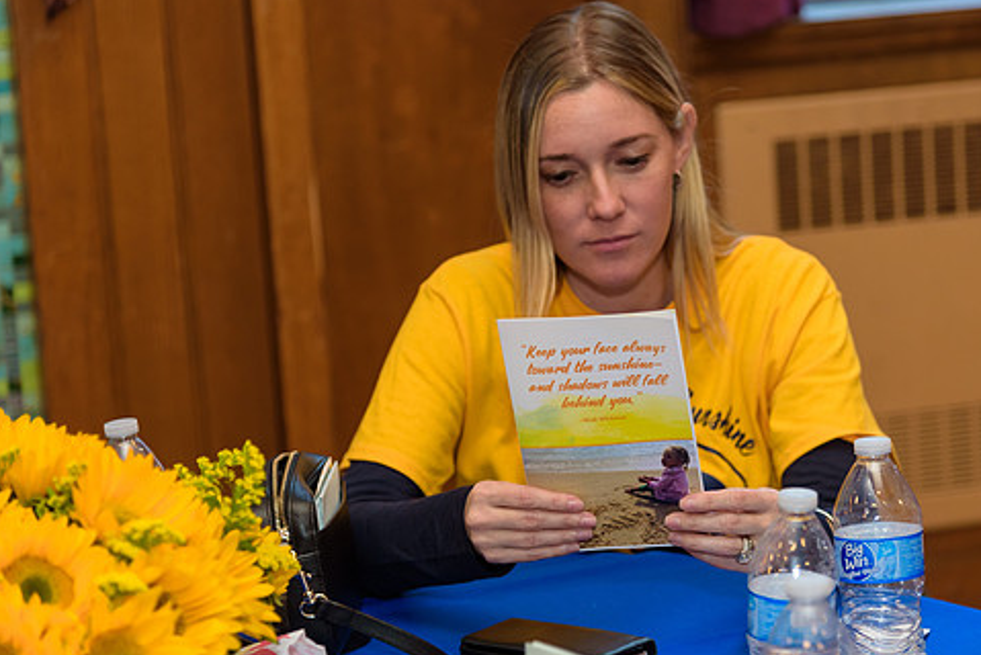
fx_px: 3136
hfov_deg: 17.8
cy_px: 353
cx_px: 584
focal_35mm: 115
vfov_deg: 11.9
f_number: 4
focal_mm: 95
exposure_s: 1/125
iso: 1000
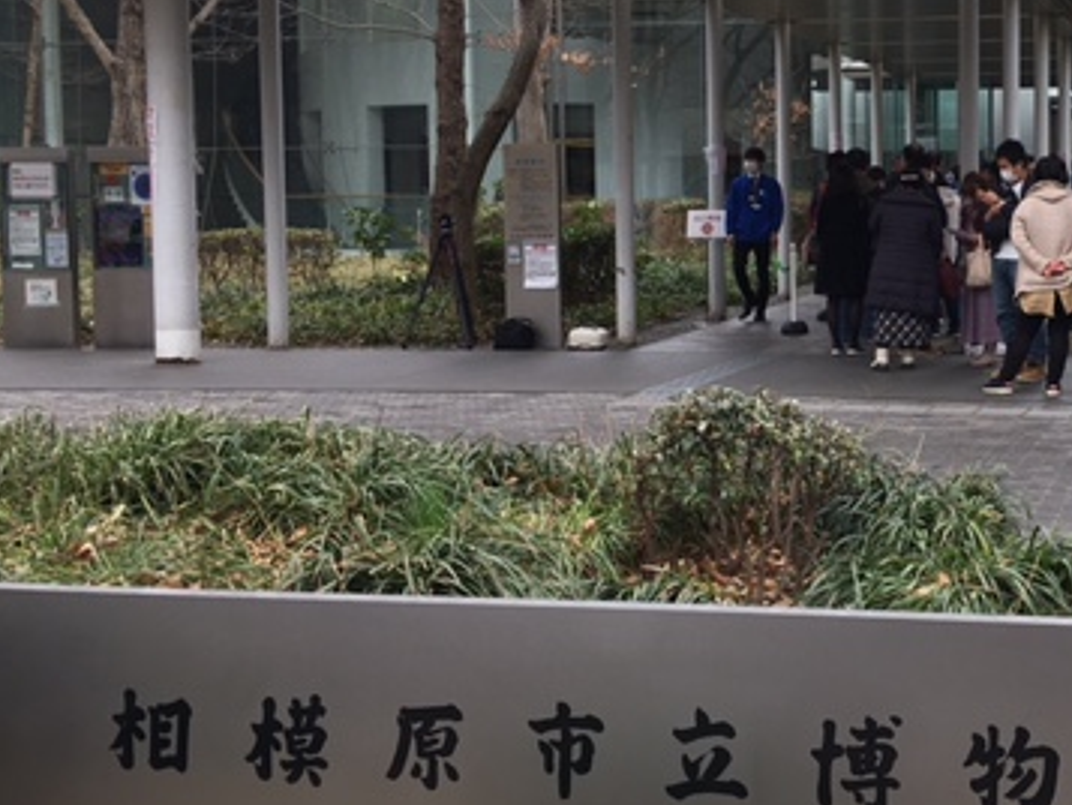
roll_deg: -0.9
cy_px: 318
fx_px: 1611
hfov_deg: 35.1
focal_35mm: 52
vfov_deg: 28.0
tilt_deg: -3.4
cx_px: 925
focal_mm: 4.15
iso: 25
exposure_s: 1/257
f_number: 2.2
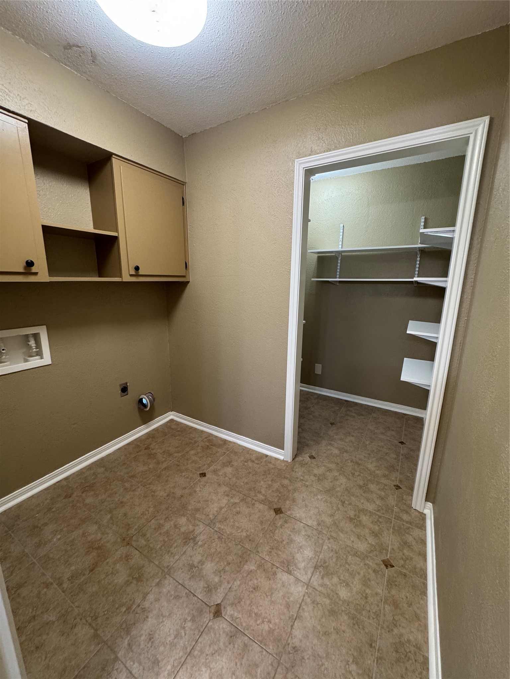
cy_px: 340
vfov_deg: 102.1
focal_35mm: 14
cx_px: 255
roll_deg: -0.6
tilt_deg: -13.8
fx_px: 275
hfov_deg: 85.7
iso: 200
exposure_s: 1/60
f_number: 2.2
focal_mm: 2.22
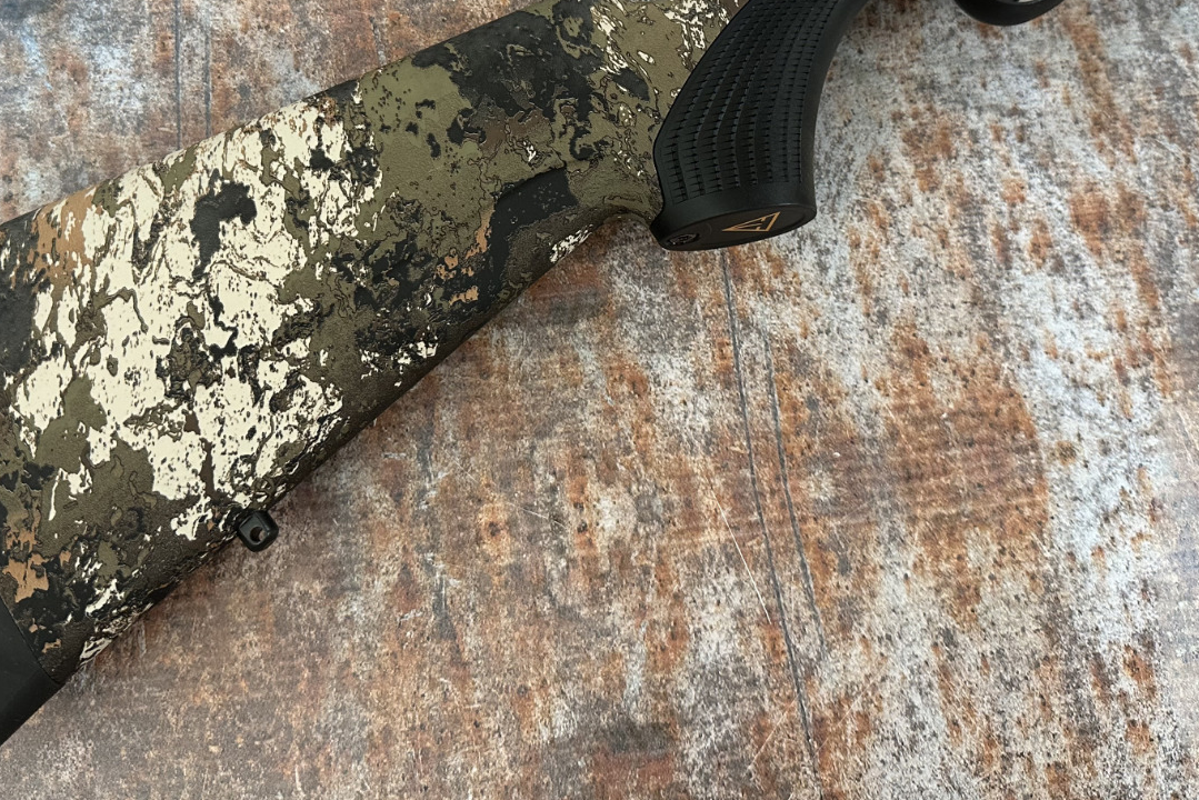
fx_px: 1233
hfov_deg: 51.8
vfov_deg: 34.8
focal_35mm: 37
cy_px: 154
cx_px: 536
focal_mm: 6.9
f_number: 1.8
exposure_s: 1/50
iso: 200
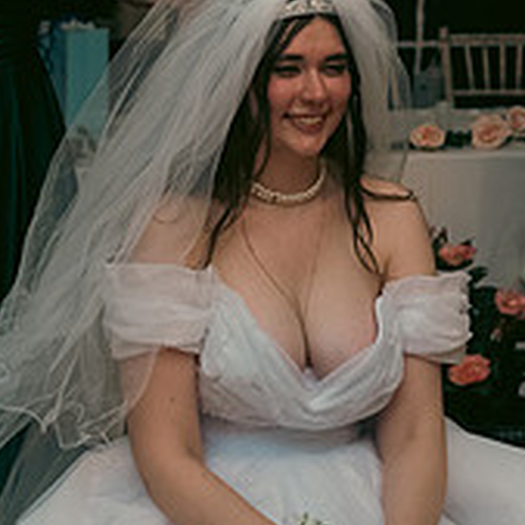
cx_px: 208
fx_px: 2402
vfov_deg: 12.4
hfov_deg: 12.5
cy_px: 104
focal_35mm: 140
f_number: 3.5
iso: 800
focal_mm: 48
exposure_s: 1/160
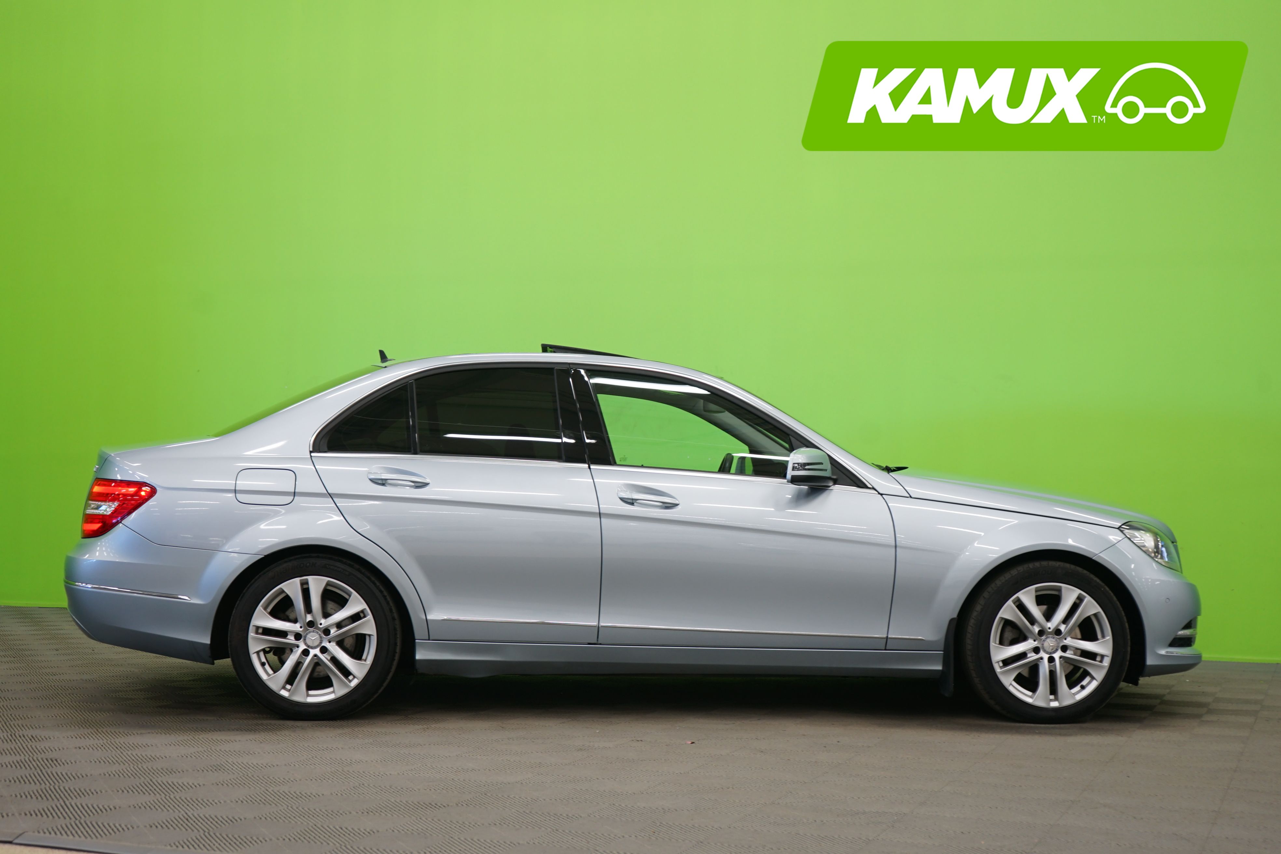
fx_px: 1779
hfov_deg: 39.6
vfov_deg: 27.0
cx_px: 640
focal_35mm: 50
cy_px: 427
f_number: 4.5
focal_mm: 50
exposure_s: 1/10
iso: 400
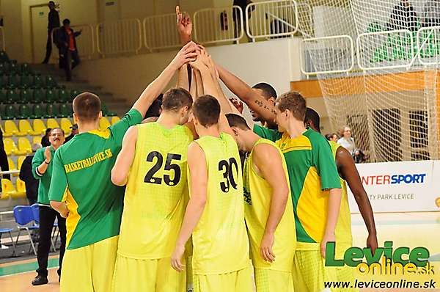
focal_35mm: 105
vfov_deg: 13.0
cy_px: 146
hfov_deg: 19.5
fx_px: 1281
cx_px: 220
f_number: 4
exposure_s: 1/160
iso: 3200
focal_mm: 70
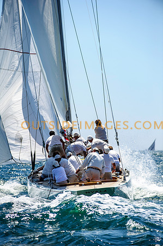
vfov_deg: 10.3
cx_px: 82
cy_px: 123
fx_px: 1361
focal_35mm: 200
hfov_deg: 6.9
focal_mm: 200
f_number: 5
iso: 320
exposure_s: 1/2500
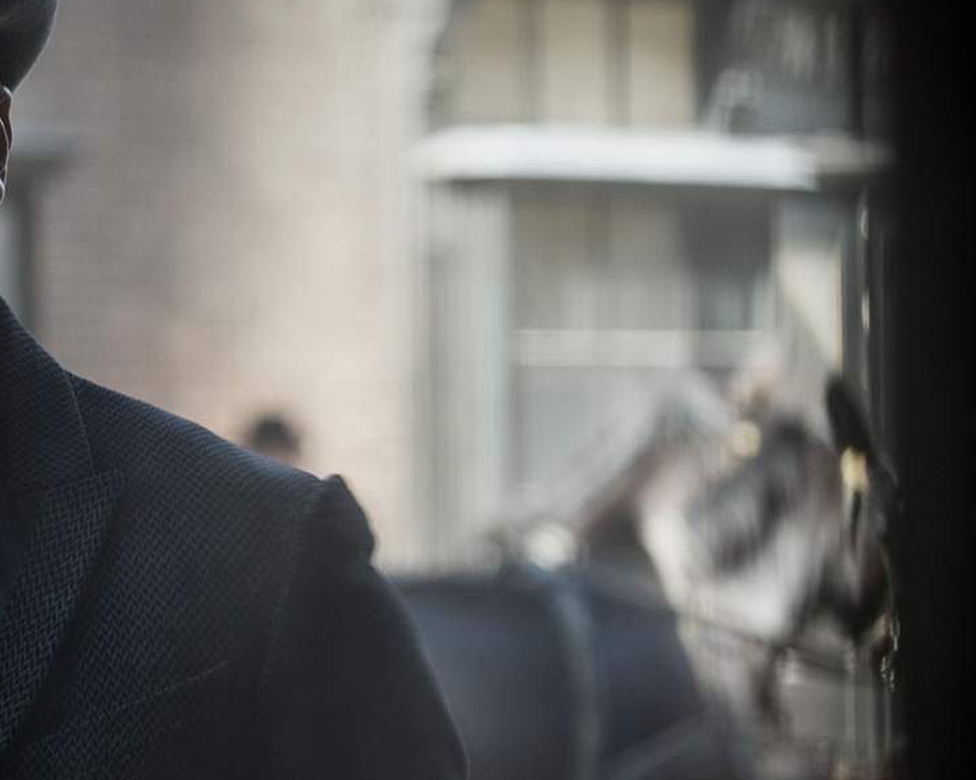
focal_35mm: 235
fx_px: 6787
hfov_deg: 8.2
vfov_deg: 6.6
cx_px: 78
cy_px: 565
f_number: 4
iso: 400
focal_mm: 95
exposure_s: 1/320
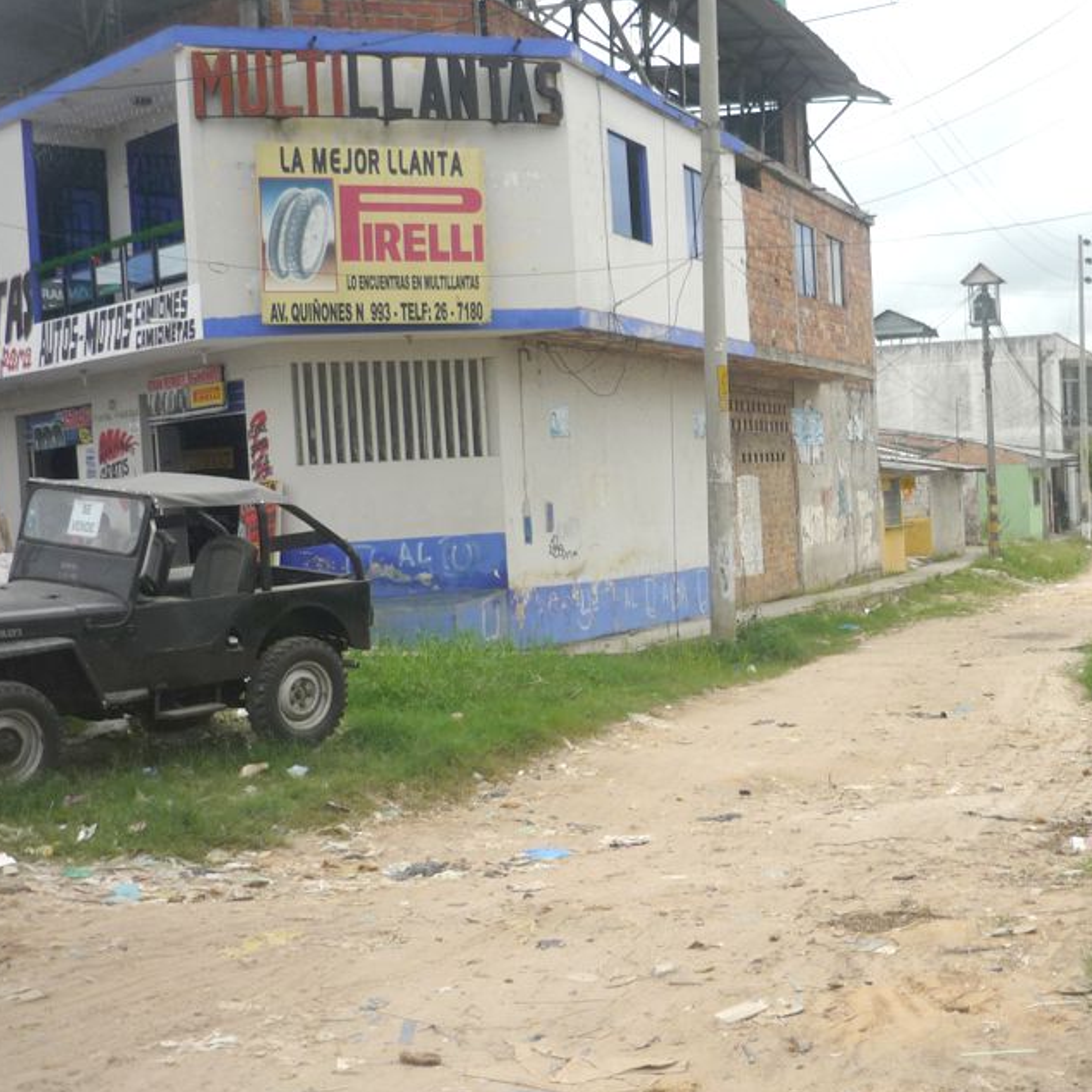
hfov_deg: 35.8
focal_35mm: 46
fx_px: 1642
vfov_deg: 36.8
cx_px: 851
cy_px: 558
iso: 100
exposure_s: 1/250
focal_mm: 5.5
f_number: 8
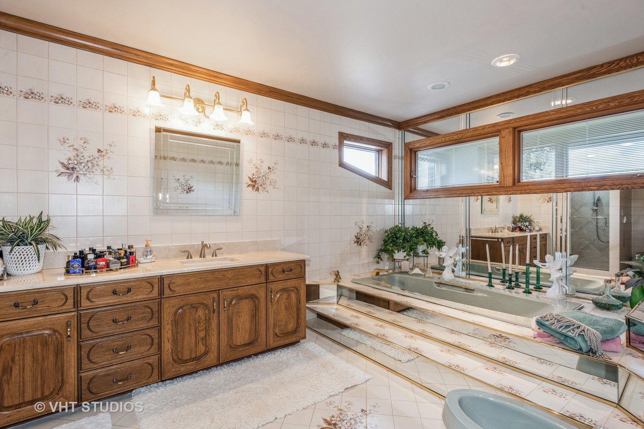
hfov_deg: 93.3
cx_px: 322
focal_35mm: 17
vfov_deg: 70.5
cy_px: 214
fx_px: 304
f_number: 8
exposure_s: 1/10
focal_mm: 17
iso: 400
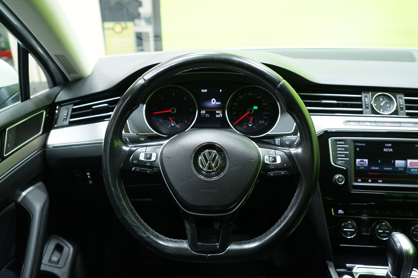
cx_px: 209
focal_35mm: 29
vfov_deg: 45.0
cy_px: 139
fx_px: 337
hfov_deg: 63.7
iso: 1000
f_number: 4.5
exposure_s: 1/20
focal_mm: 29
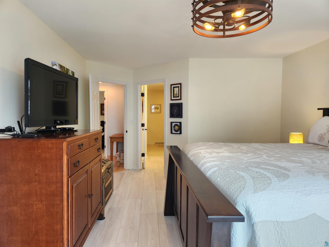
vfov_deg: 58.9
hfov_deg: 73.9
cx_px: 164
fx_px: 219
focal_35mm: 23
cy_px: 124
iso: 160
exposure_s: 1/120
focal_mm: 5.4
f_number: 1.8
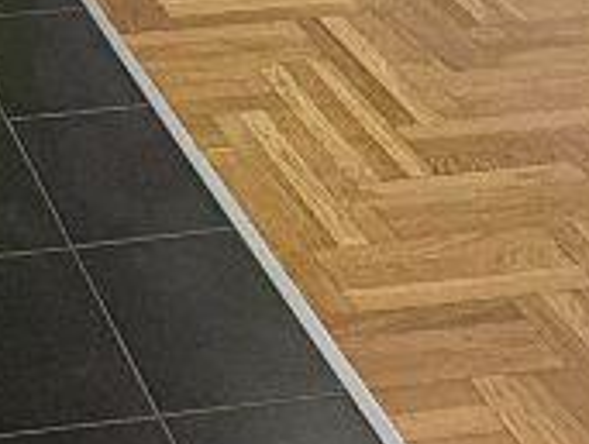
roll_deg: +2.6
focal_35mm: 98
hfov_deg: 18.0
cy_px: -578
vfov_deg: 12.4
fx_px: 1671
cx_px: -272
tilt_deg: -7.2
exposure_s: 1/60
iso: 320
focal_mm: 2.22
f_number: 2.2
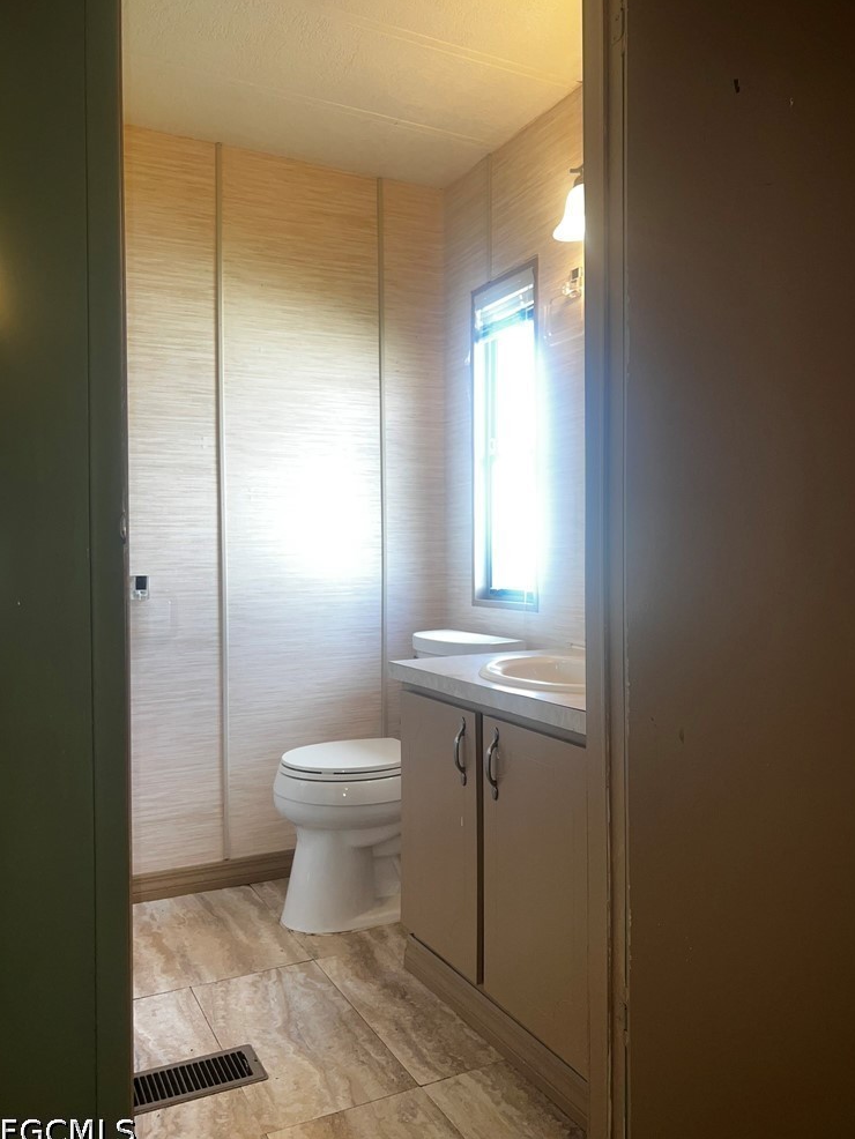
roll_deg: +0.1
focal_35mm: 27
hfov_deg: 51.4
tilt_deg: -0.7
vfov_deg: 65.3
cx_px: 434
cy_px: 567
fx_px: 889
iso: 80
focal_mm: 5.7
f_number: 1.5
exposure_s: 1/120
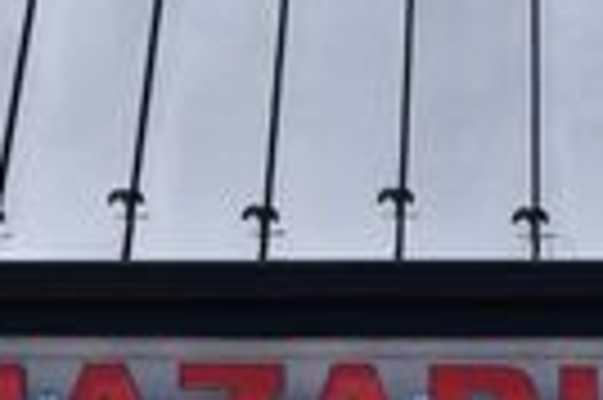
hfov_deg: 9.2
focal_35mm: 221
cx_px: 760
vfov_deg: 6.0
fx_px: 3704
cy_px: 930
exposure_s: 1/500
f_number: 11
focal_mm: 31
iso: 400
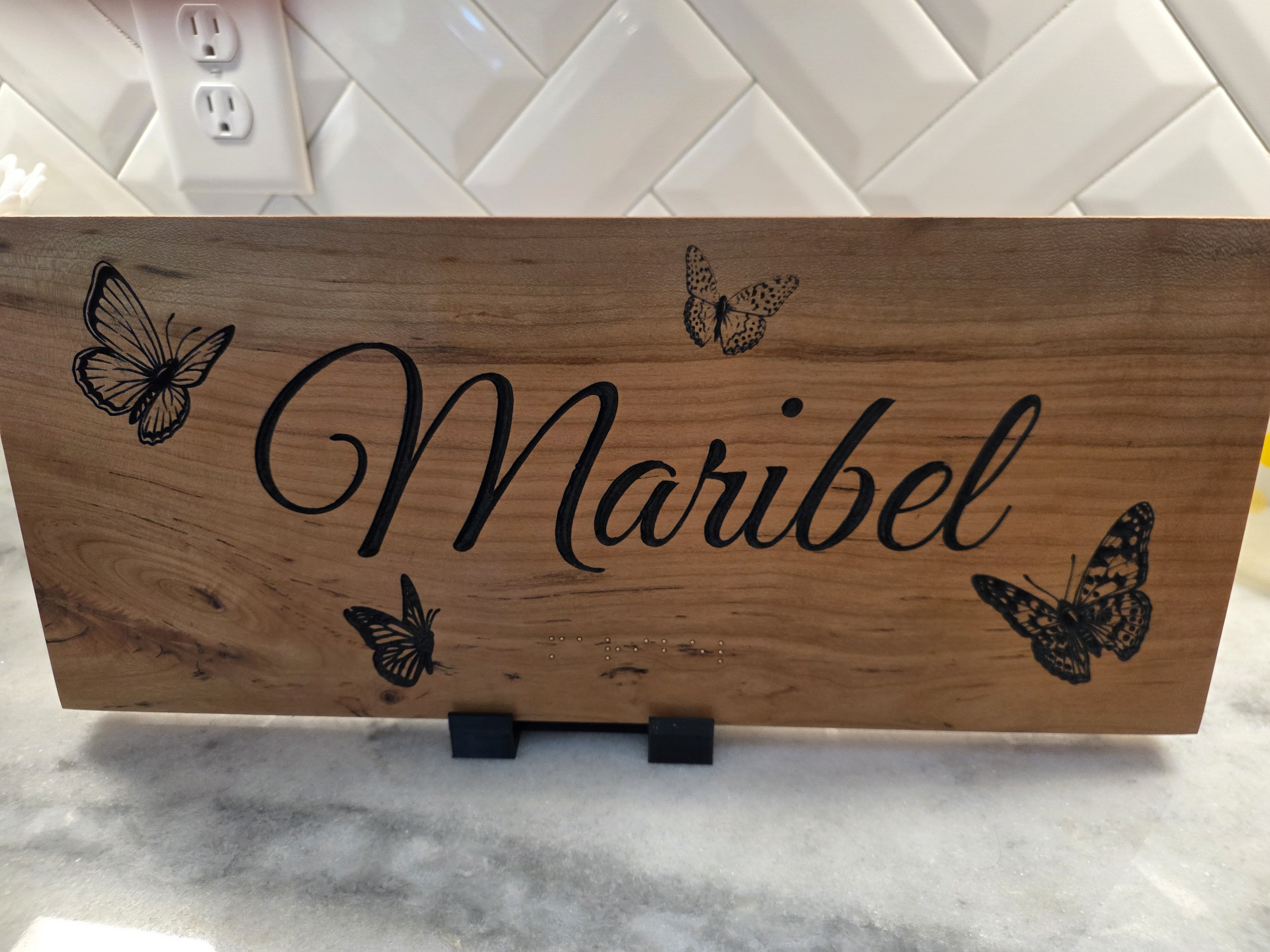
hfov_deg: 73.9
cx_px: 635
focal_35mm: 23
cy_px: 476
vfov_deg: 58.9
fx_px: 844
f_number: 1.7
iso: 250
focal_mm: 6.25
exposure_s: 1/120
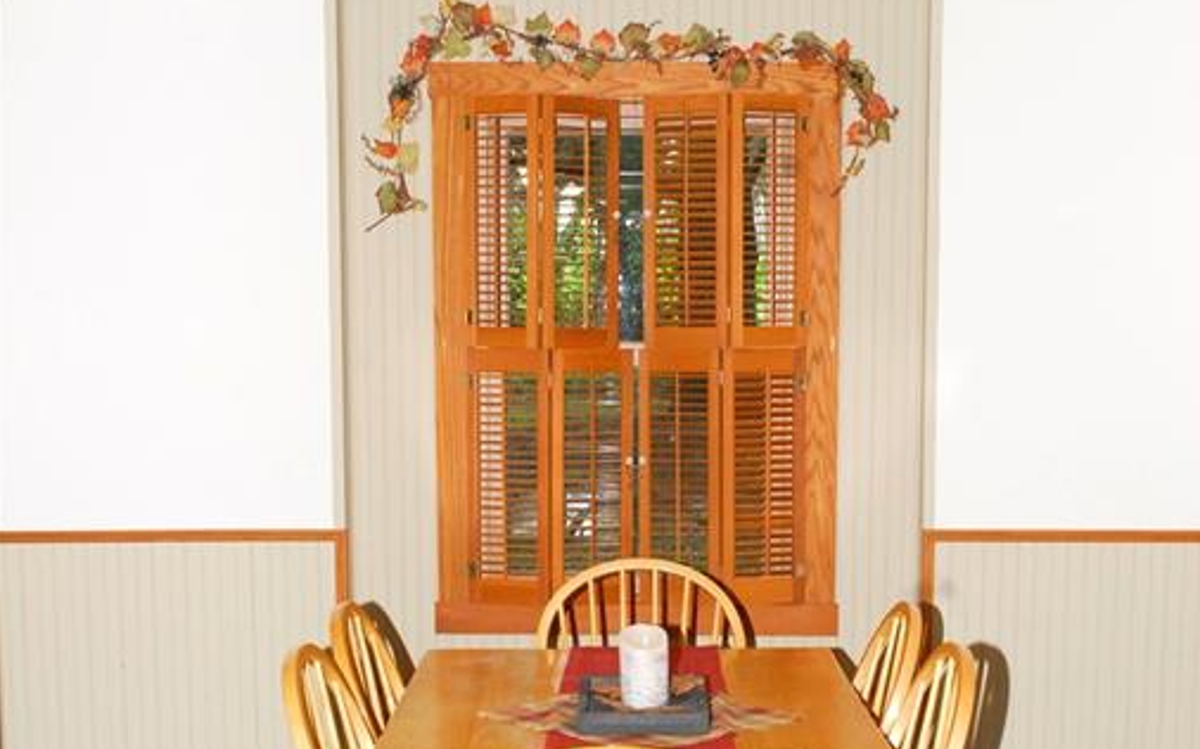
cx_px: 605
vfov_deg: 20.5
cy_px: 593
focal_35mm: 63
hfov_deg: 32.6
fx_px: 2053
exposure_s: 1/60
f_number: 10
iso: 640
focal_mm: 27
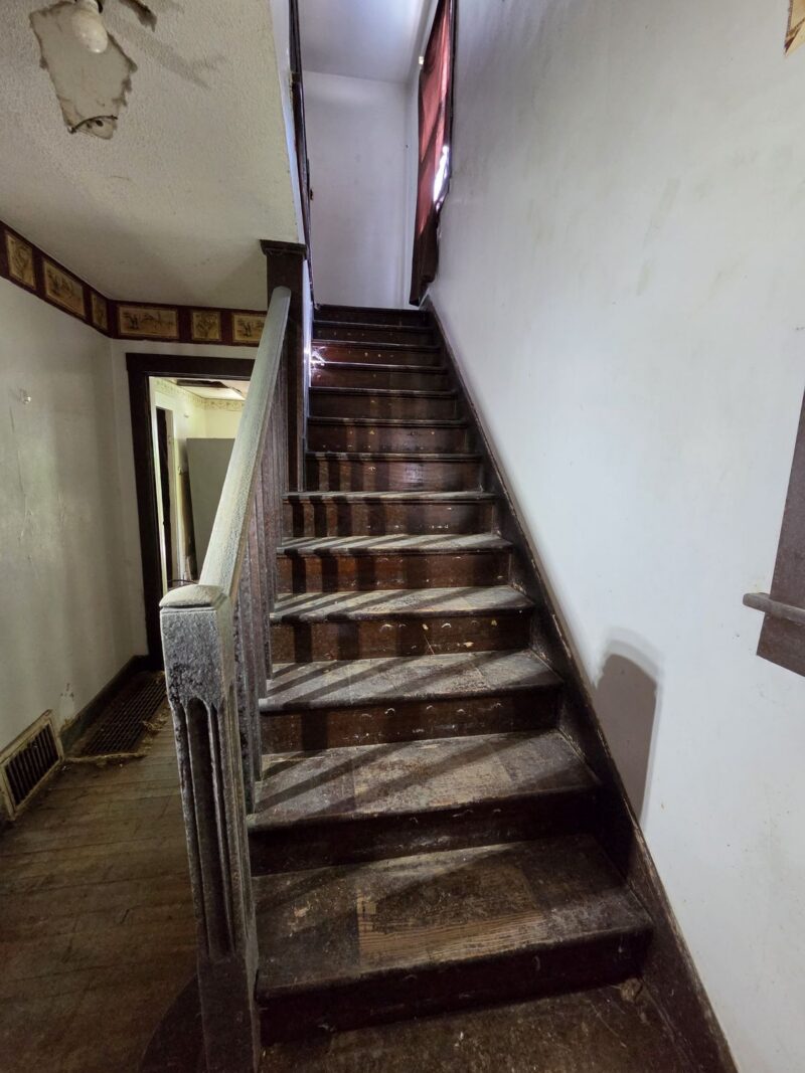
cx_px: 402
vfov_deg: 106.2
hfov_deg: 89.9
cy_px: 536
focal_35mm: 13
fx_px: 403
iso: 640
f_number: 2.2
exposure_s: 1/62.5
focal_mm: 2.2
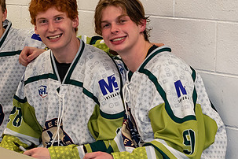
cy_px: 60
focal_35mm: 119
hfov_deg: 16.9
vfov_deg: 11.5
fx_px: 787
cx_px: 21
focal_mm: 32
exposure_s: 1/160
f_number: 3.5
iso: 1250
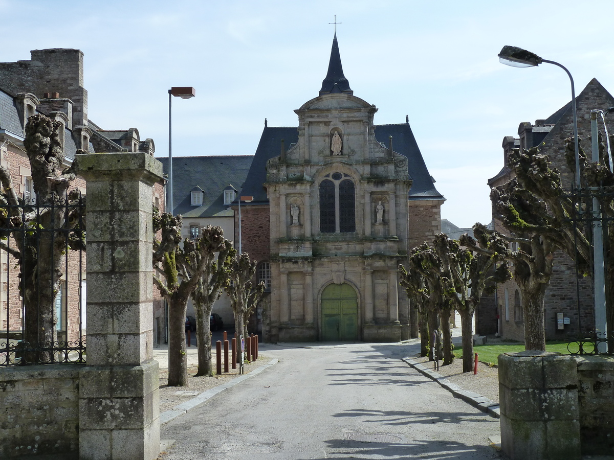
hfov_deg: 44.8
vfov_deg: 34.3
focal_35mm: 42
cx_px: 307
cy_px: 230
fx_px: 745
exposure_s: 1/500
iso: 125
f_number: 4.5
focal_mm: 6.9
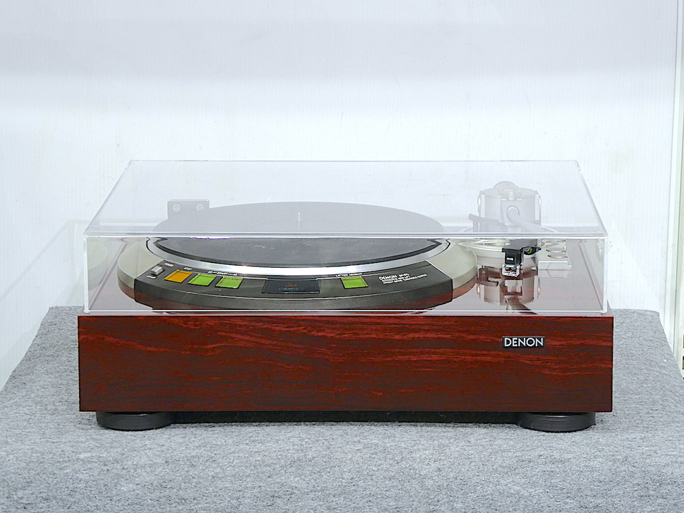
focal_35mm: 115
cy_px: 256
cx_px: 342
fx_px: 2272
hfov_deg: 17.1
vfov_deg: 12.9
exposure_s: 1/5
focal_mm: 20.6
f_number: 5.1
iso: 200
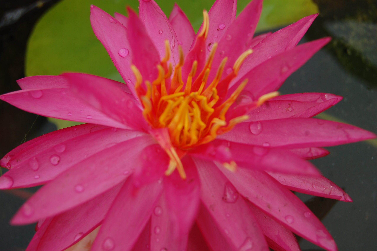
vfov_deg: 22.6
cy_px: 126
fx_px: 628
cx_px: 188
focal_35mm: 60
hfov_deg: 33.4
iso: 200
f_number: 7.1
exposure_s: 1/200
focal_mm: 40
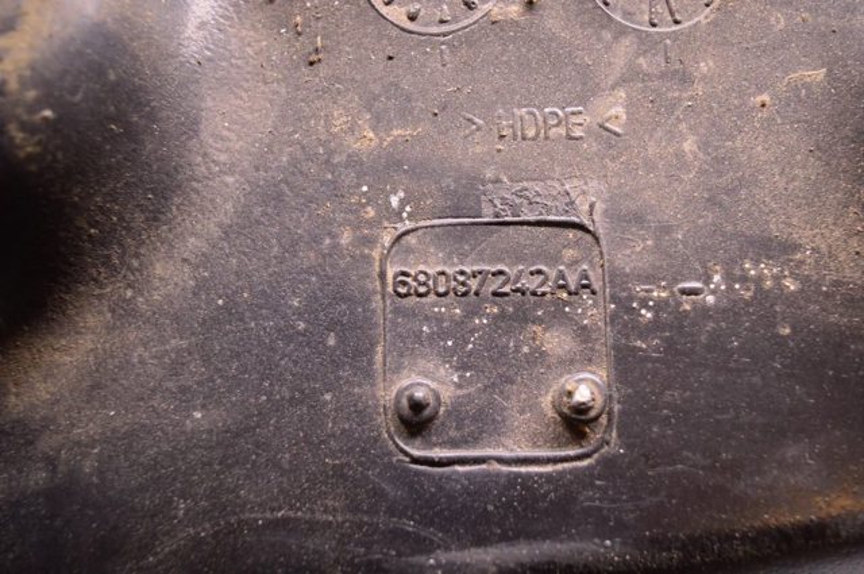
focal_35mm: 40
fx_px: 971
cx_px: 432
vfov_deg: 32.9
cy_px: 287
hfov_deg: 48.0
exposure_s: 1/50
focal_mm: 27
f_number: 4
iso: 1600
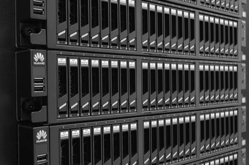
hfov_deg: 41.2
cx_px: 124
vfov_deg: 27.9
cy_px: 82
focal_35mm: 48
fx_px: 331
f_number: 9
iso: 100
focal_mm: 32
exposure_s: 4
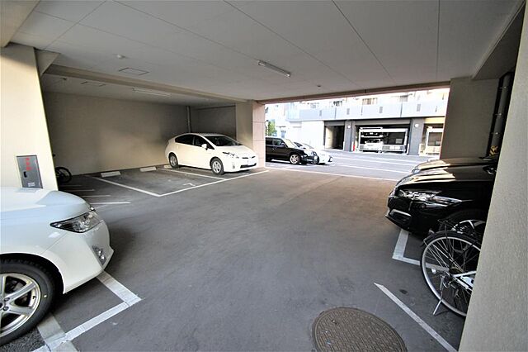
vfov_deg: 77.3
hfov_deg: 100.4
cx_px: 264
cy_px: 176
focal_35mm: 15
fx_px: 220
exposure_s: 1/30
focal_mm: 10
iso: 160
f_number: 3.5
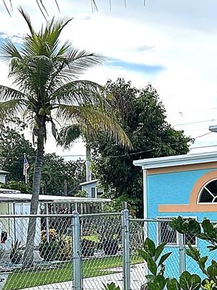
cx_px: 183
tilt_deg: -4.8
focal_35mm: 103
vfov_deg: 18.6
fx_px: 861
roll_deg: +0.7
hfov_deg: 14.3
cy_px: 281
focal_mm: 5.7
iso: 50
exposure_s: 1/2008
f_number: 1.5
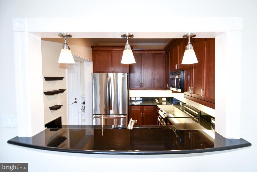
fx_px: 129
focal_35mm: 18
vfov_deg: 67.4
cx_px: 128
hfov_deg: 90.0
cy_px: 86
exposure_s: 1/60
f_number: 4
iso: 280
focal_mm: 12
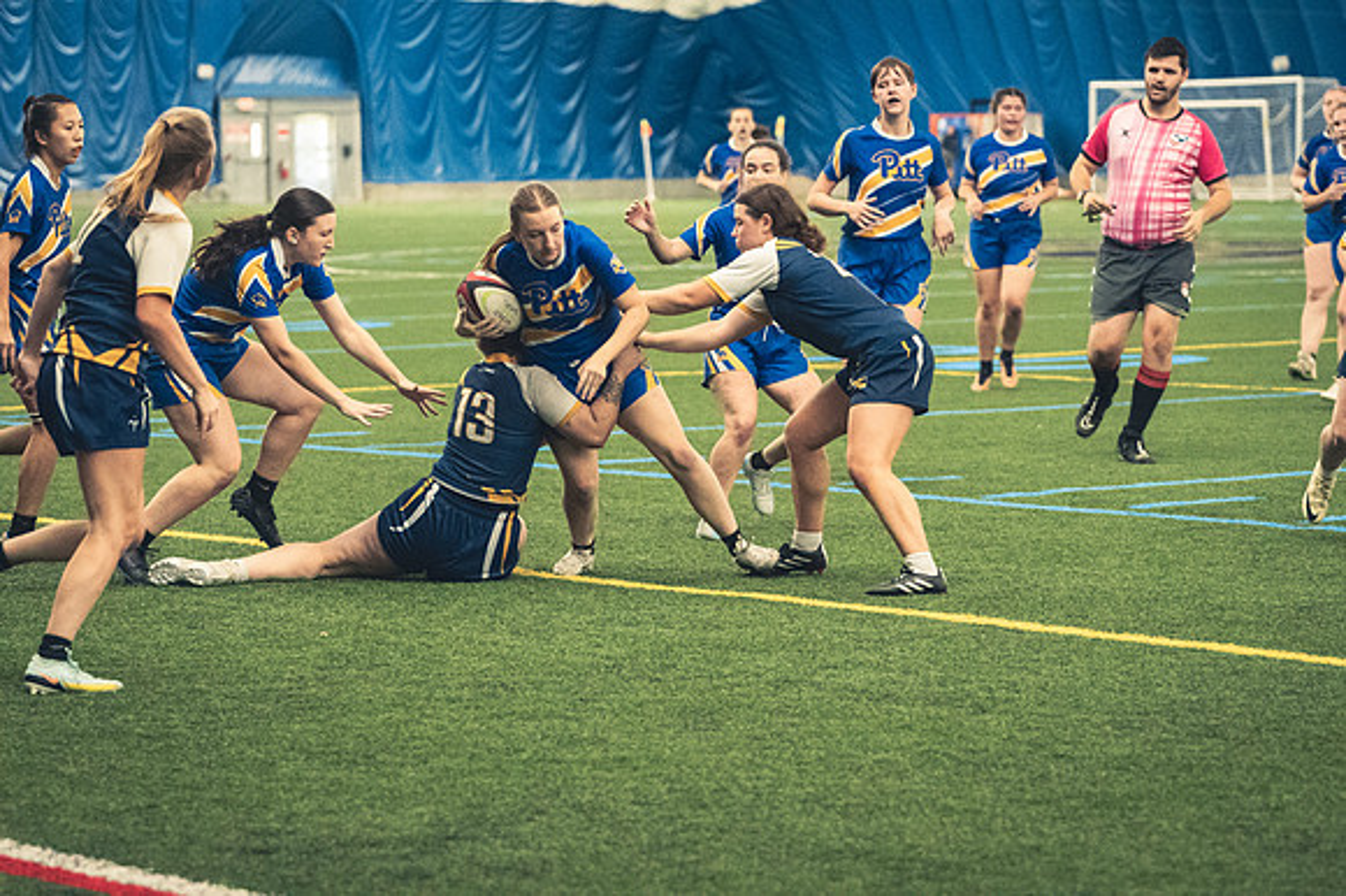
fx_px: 5157
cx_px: 673
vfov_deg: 9.9
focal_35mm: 138
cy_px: 448
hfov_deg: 14.9
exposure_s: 1/500
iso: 12800
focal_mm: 92
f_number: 2.8
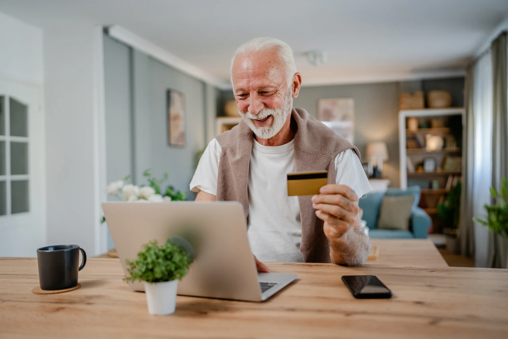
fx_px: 494
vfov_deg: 37.8
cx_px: 254
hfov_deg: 54.4
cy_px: 170
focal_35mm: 35
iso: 800
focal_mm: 35
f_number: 1.8
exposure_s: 1/800
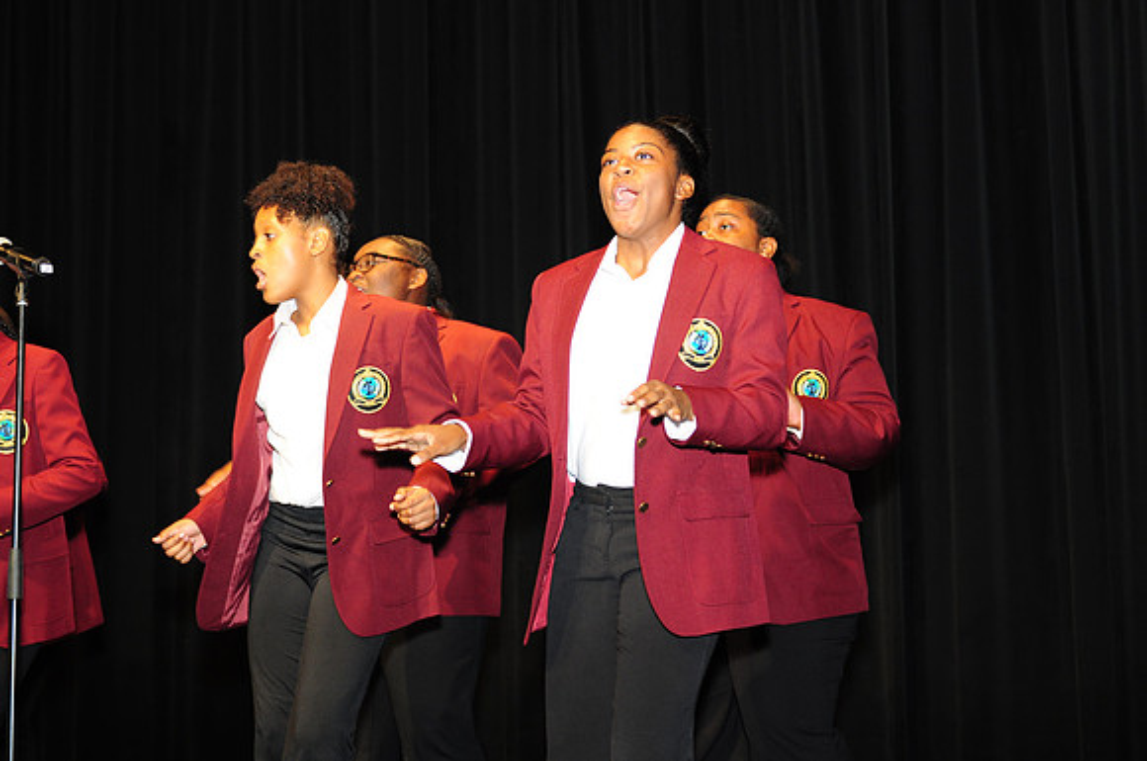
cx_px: 574
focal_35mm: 60
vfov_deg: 22.6
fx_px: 1909
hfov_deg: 33.4
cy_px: 380
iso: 500
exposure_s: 1/125
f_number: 2.8
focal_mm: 40
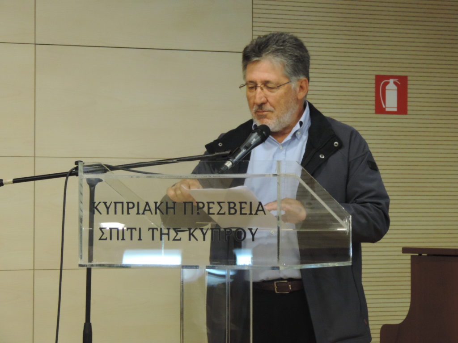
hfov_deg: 11.6
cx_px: 229
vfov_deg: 8.7
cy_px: 172
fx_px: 2249
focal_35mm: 170
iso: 800
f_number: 4.5
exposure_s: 1/25
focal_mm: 30.3
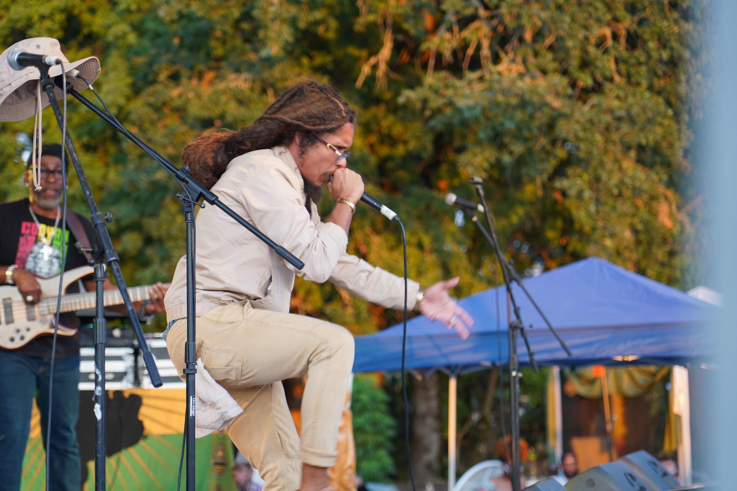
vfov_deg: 13.0
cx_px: 368
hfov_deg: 19.5
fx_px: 2149
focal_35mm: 105
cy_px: 246
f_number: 4
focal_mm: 105
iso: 800
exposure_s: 1/160
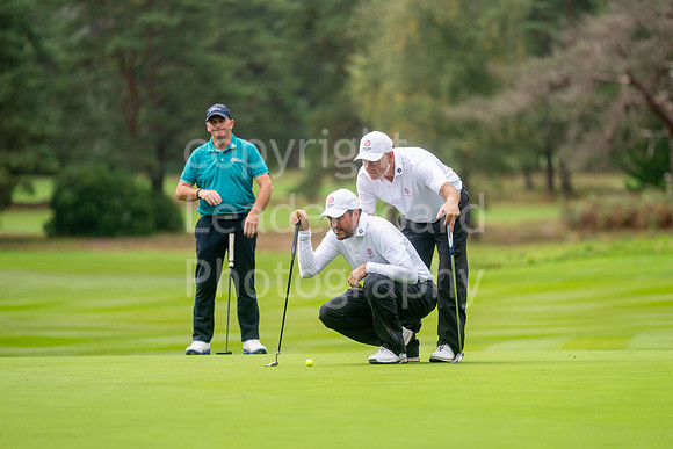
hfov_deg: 6.9
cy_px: 224
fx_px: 5609
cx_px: 336
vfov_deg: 4.6
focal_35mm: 300
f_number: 4
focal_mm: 300
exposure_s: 1/2000
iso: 400
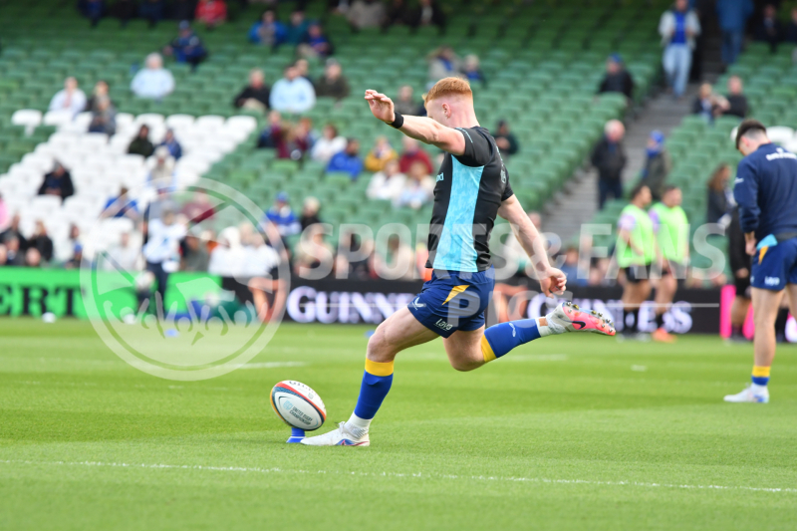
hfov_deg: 5.1
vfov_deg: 3.4
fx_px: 8964
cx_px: 398
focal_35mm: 405
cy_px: 266
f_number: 4
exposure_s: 1/1250
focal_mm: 270
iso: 1000
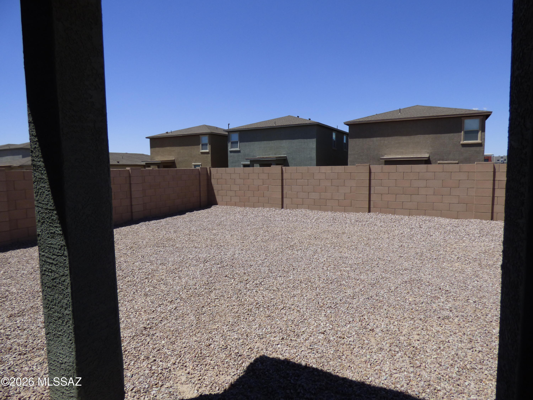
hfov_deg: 81.7
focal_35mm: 20
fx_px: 308
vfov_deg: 66.0
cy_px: 200
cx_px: 266
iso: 100
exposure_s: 1/1600
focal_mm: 3.58
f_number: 3.2
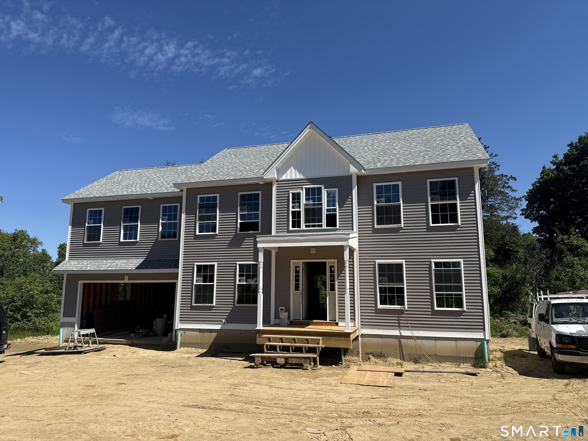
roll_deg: -0.8
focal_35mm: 24
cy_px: 220
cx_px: 294
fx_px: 408
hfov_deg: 71.6
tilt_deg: +9.7
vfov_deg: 56.8
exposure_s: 1/6173
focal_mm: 6.76
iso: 80
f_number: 1.78
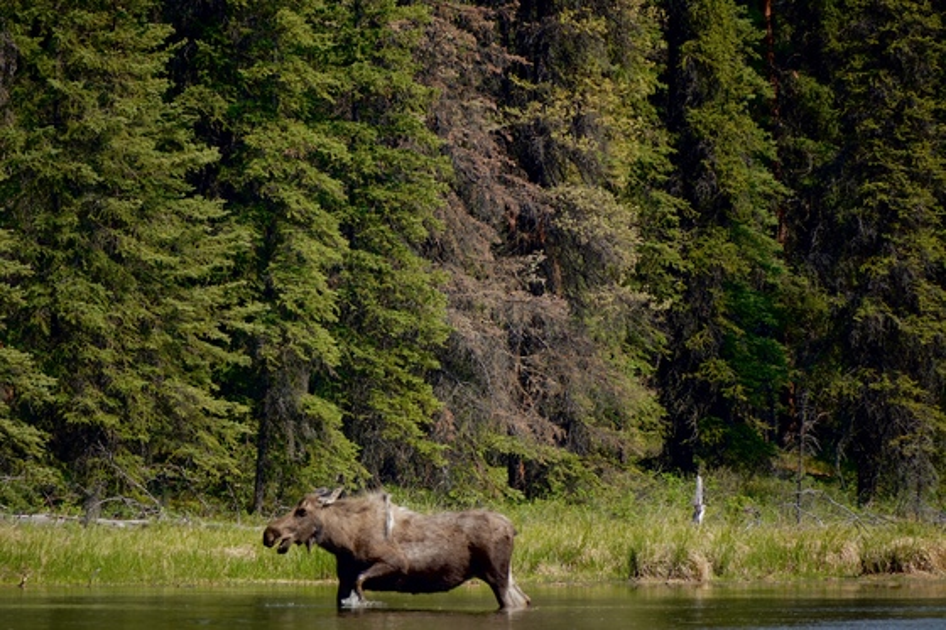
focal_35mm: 450
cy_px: 315
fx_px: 11821
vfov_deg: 3.1
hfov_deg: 4.6
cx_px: 473
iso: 320
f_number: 6.3
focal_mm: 300
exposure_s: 1/500
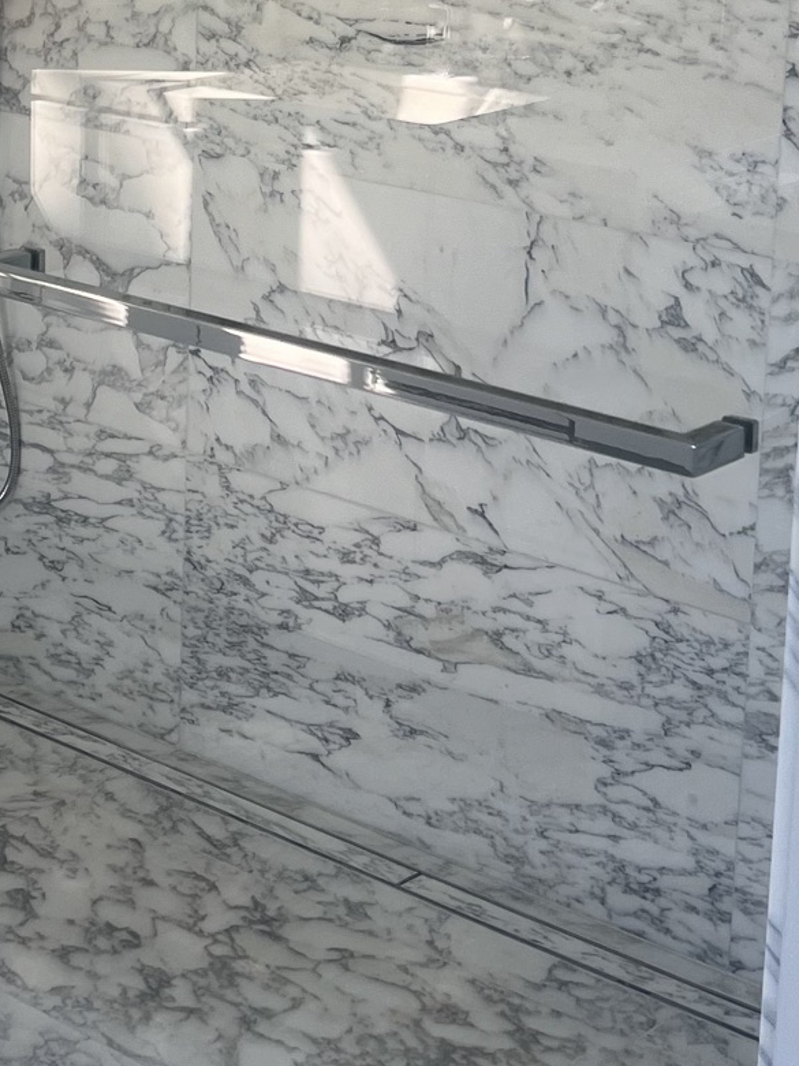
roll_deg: -0.5
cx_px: 108
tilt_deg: -8.9
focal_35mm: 80
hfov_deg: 18.2
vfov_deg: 23.7
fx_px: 2462
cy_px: 86
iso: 32
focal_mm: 5.7
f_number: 1.5
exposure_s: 1/128
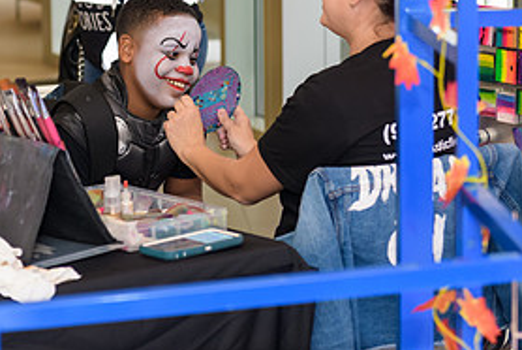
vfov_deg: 9.4
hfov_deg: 14.0
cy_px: 63
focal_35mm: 146
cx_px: 122
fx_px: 2119
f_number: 3.2
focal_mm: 70
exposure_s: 1/125
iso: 800
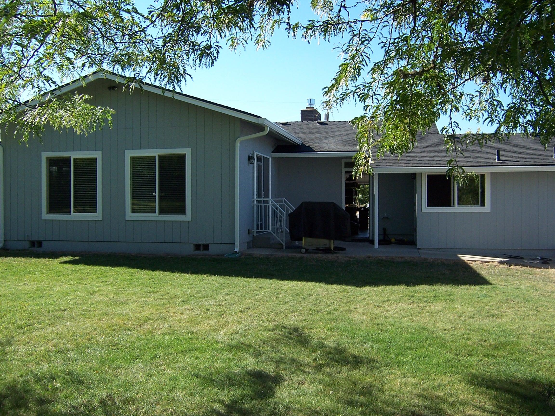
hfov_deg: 55.4
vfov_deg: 42.9
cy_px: 208
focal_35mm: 33
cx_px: 278
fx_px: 529
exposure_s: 1/500
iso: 80
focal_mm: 5.5
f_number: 3.4
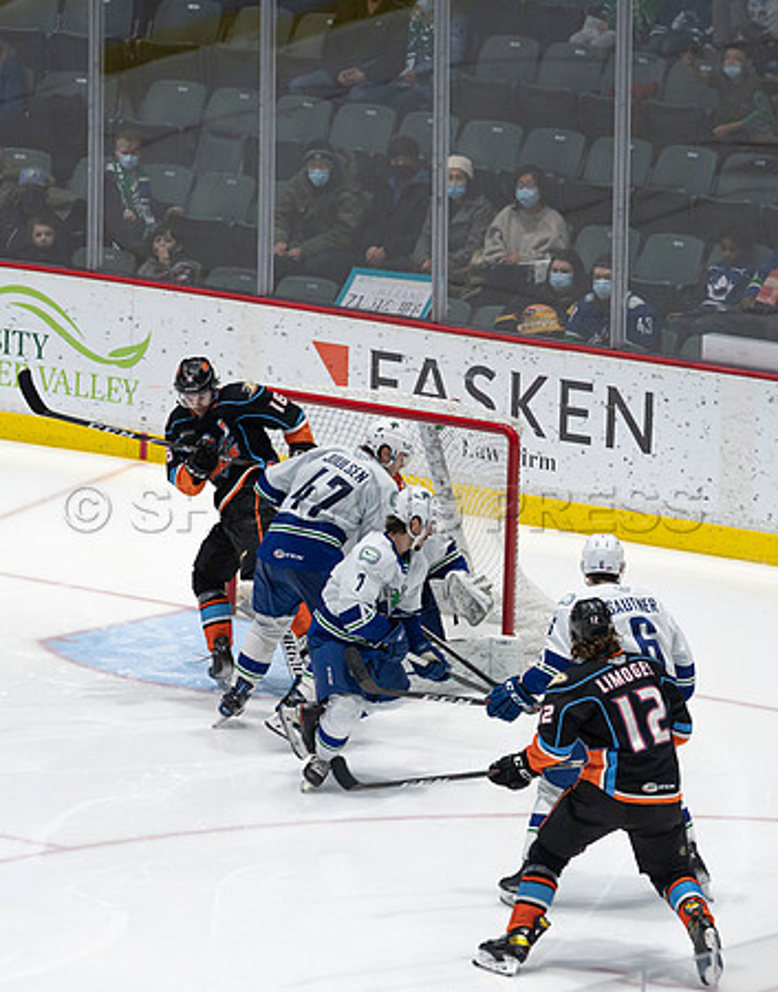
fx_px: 9308
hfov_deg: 4.8
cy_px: 559
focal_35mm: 319
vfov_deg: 6.1
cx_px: 341
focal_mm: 200
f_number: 4
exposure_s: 1/800
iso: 1250
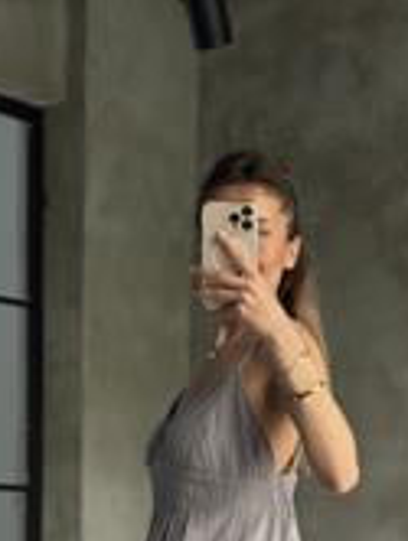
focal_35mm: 123
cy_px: 587
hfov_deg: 12.1
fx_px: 1928
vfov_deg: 15.6
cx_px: 189
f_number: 1.78
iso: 250
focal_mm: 6.76
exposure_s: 1/59
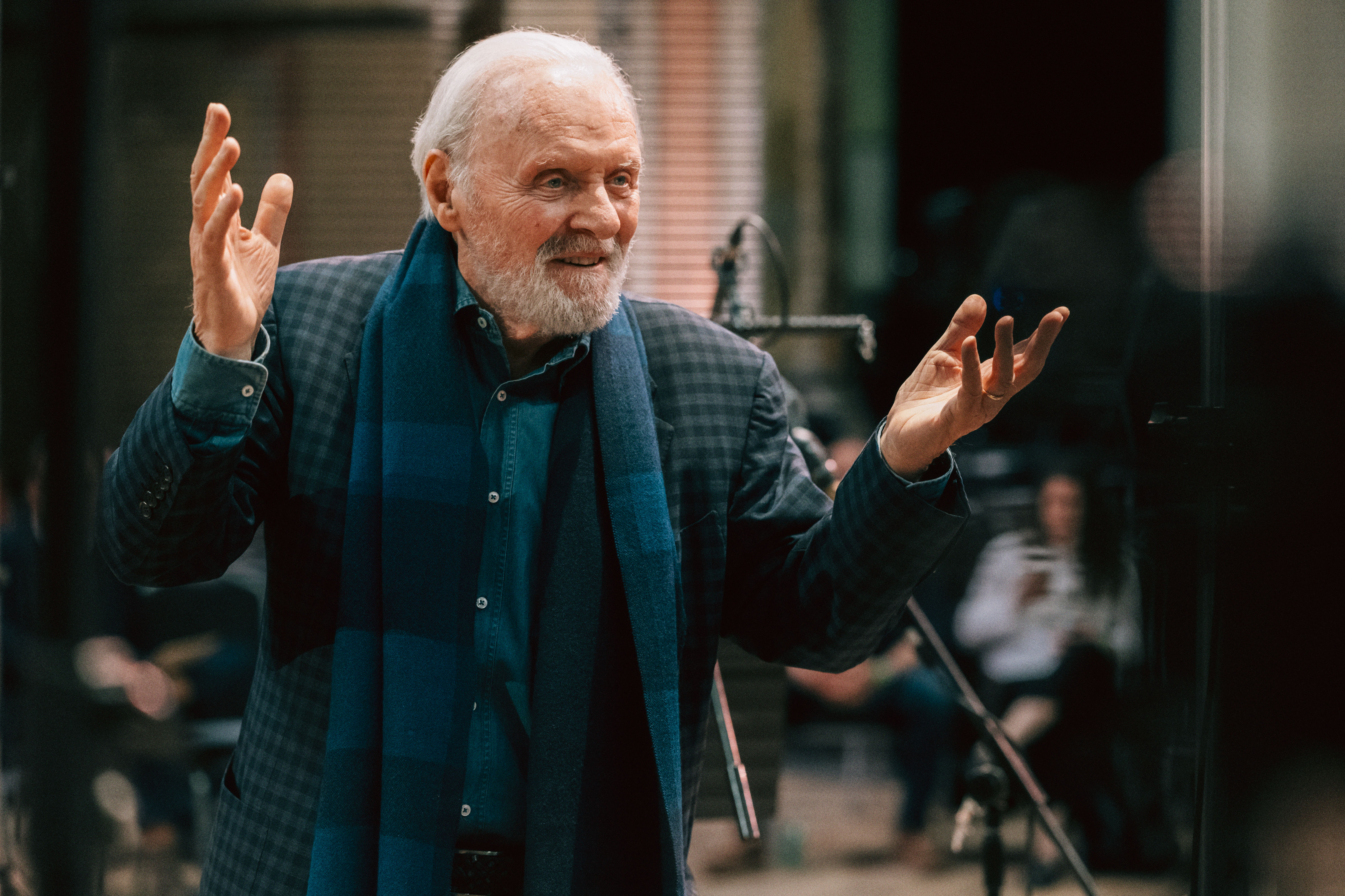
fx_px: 3362
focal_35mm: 90
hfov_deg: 22.6
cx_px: 672
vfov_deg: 15.2
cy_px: 448
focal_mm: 90
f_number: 2.8
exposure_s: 1/500
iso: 8000
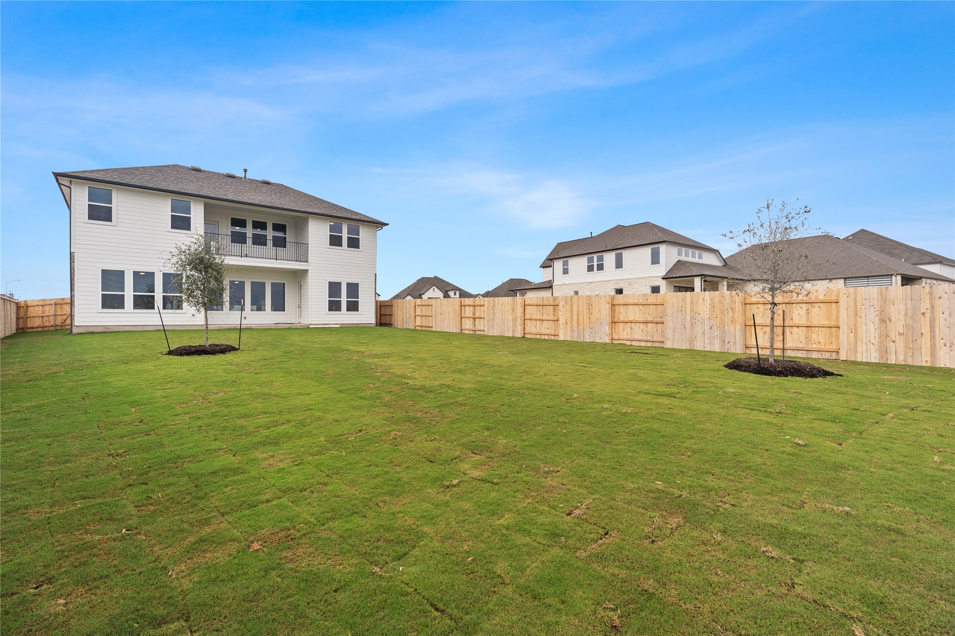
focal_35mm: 16
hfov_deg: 96.7
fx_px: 424
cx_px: 478
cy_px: 318
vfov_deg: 73.7
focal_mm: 16
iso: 400
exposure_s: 1/160
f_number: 8
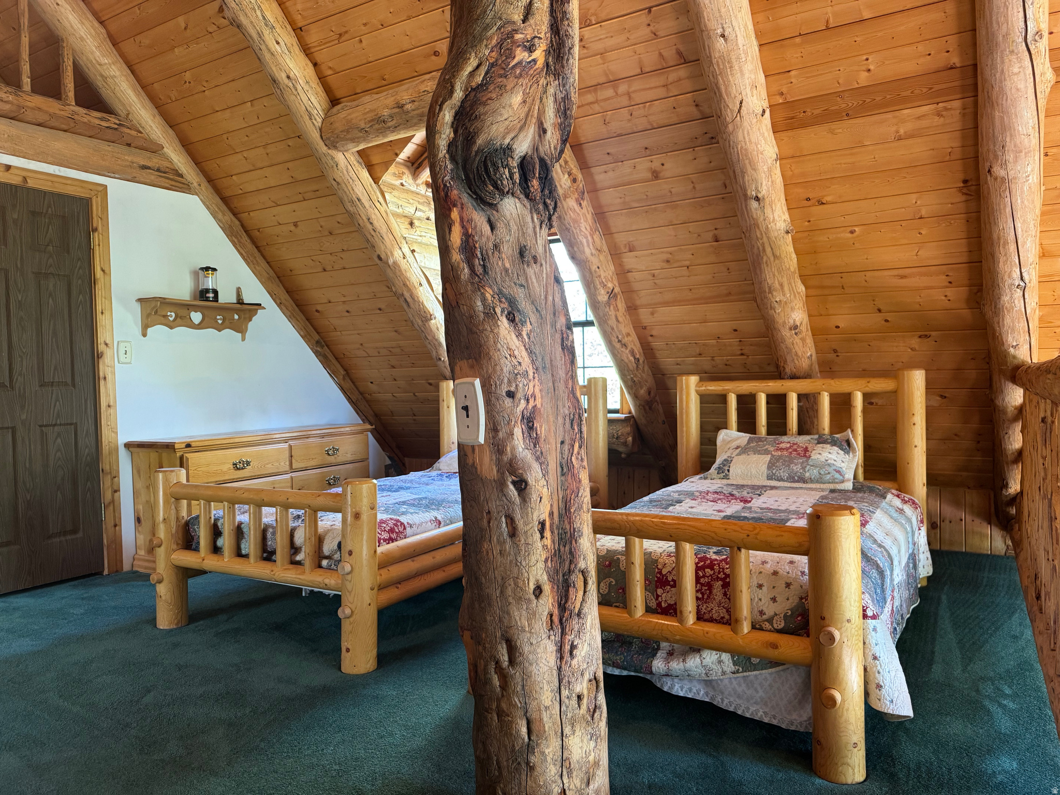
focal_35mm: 24
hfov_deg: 71.6
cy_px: 398
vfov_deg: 56.8
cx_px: 530
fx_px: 735
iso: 320
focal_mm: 6.76
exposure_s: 1/60
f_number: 1.78
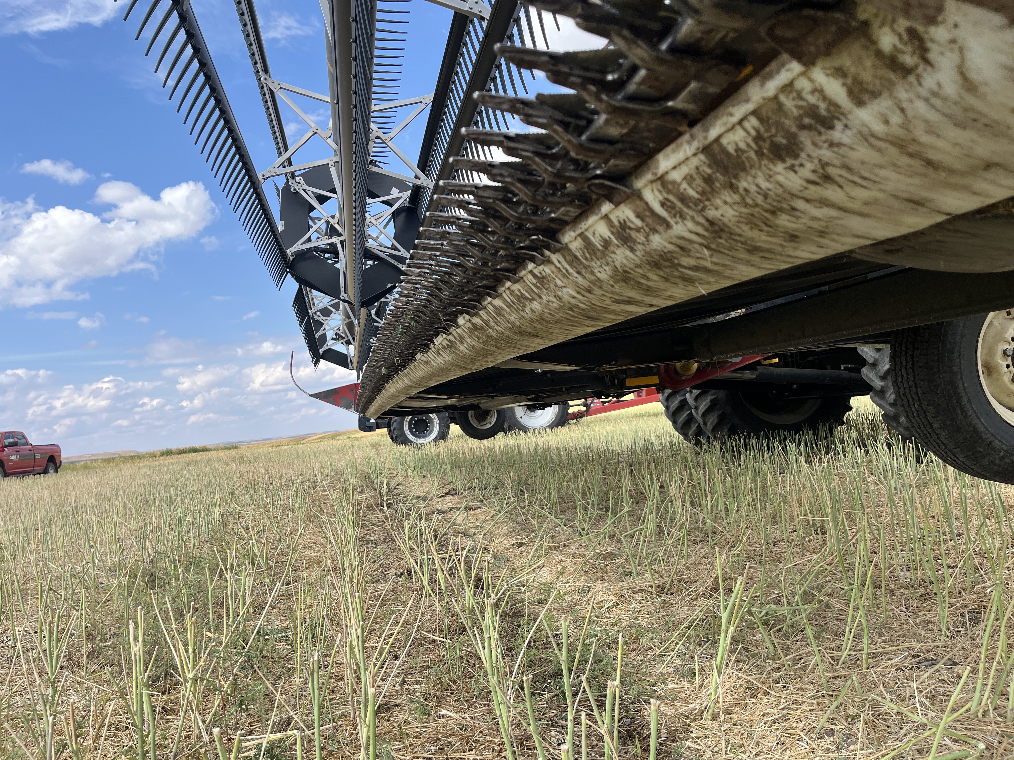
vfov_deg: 53.1
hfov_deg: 67.3
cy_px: 380
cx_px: 507
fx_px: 762
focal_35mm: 26
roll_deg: +5.7
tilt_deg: +4.2
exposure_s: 1/1992
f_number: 1.6
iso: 50
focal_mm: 5.1
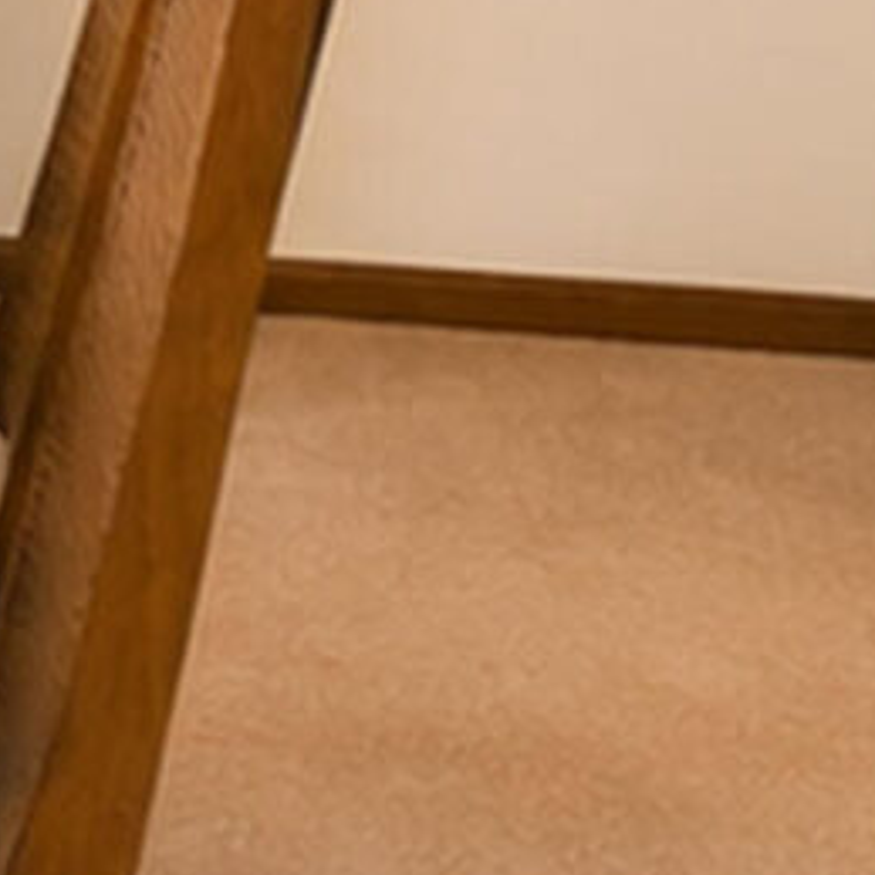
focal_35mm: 126
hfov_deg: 11.0
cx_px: -1426
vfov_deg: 12.6
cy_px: -704
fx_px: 3603
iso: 2000
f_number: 7.1
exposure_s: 1/60
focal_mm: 10
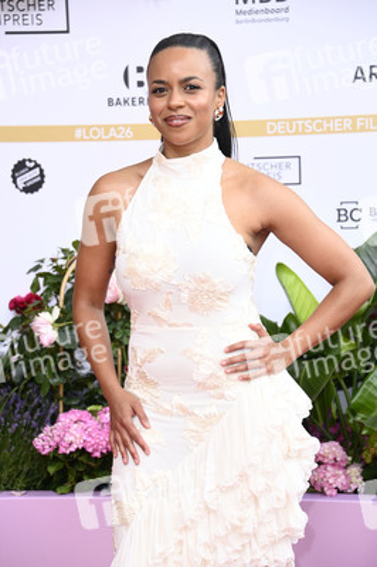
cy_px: 284
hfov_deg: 12.2
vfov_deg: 18.3
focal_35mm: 112
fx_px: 1762
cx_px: 188
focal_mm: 112
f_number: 5.6
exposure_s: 1/250
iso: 640
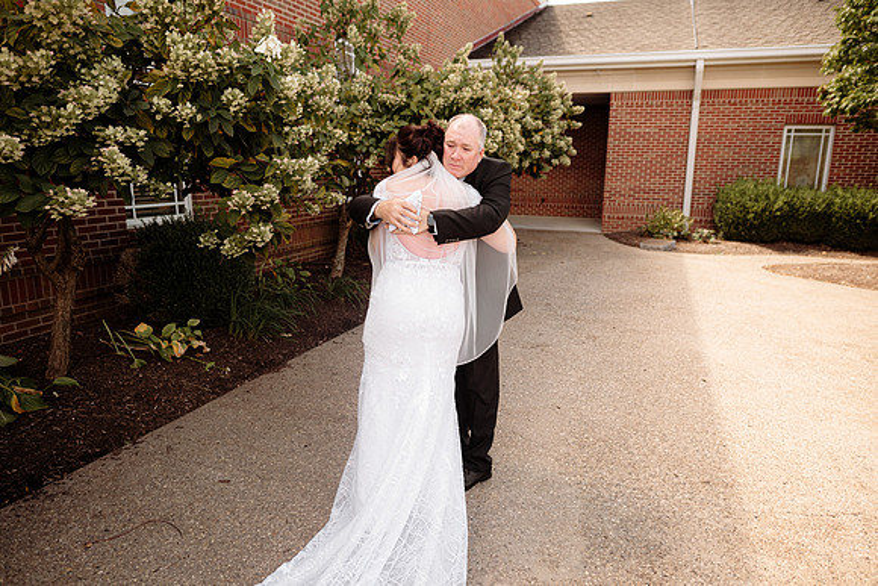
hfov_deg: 73.7
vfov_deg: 53.2
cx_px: 439
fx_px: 585
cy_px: 293
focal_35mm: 24
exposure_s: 1/400
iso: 160
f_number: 2.8
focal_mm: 24
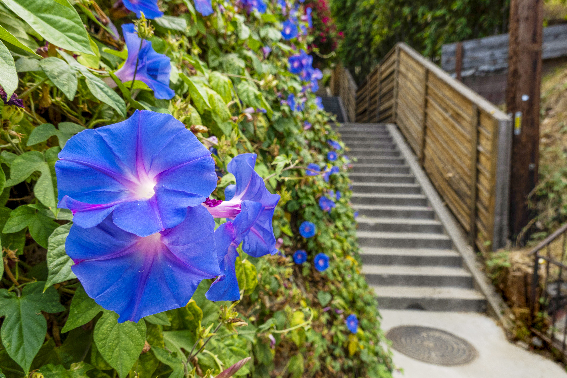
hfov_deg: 73.7
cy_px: 189
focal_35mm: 24
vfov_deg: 53.1
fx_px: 378
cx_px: 284
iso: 100
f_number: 4
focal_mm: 9
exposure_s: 1/200
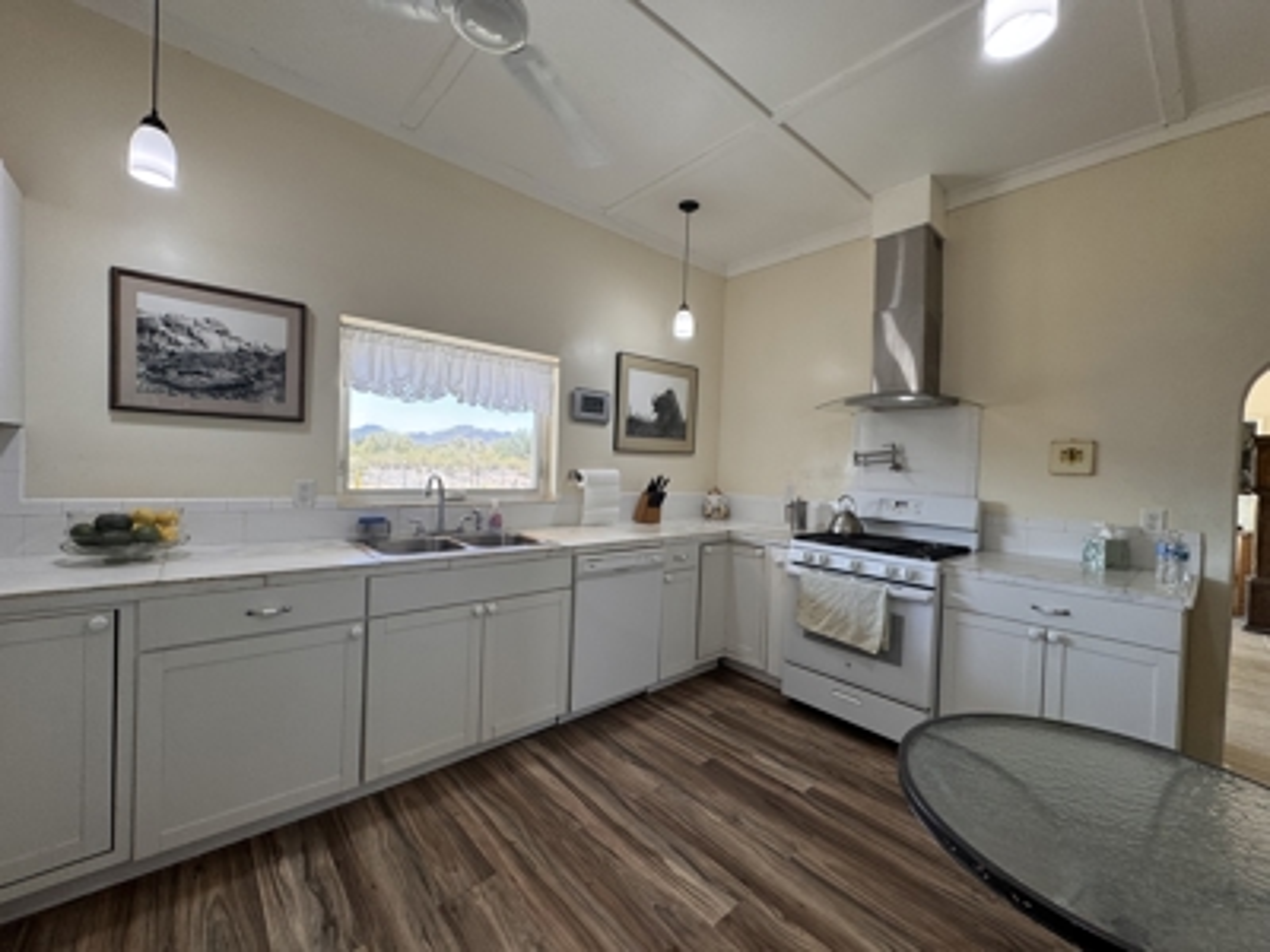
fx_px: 514
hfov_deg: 102.1
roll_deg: -3.1
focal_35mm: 14
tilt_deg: -2.5
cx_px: 635
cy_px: 476
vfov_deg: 85.7
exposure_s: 1/99
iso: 100
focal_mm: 2.22
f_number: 2.2
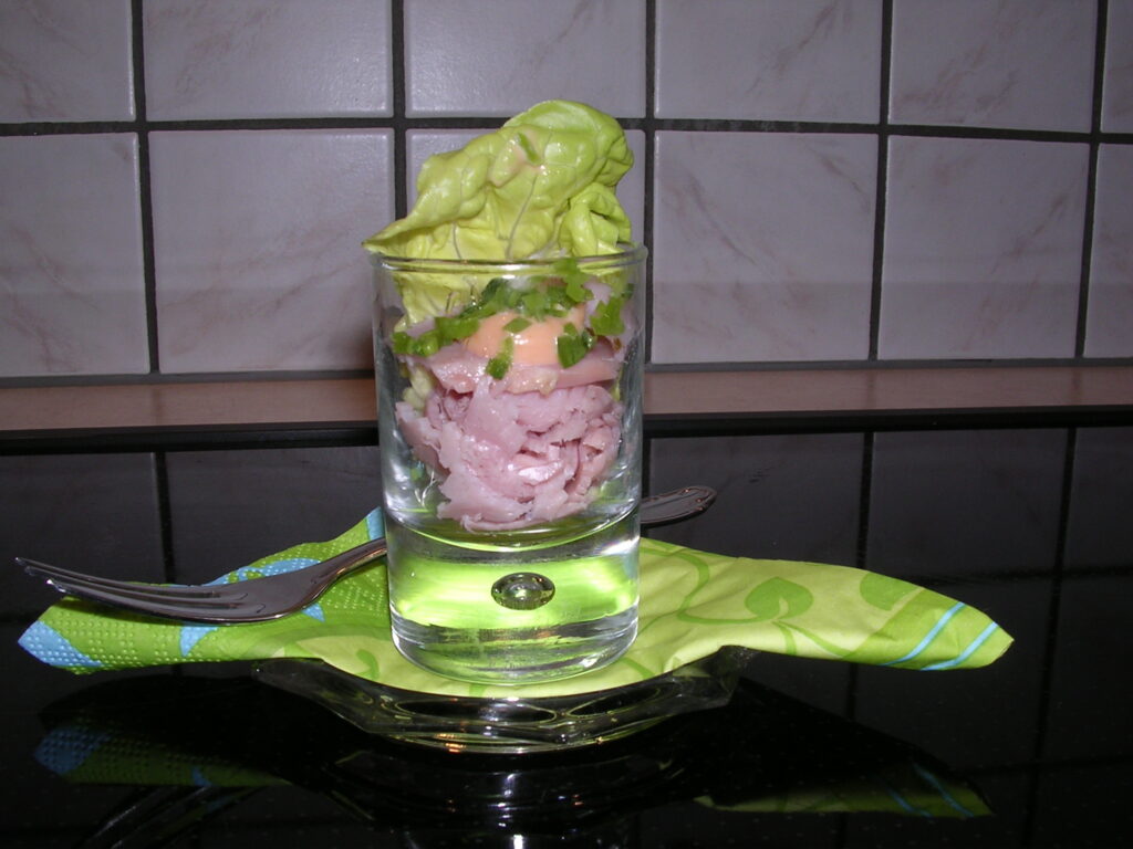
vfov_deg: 37.7
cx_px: 566
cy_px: 424
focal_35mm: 38
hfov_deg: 49.0
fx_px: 1244
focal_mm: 5.8
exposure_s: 1/60.1
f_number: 5.6
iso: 100
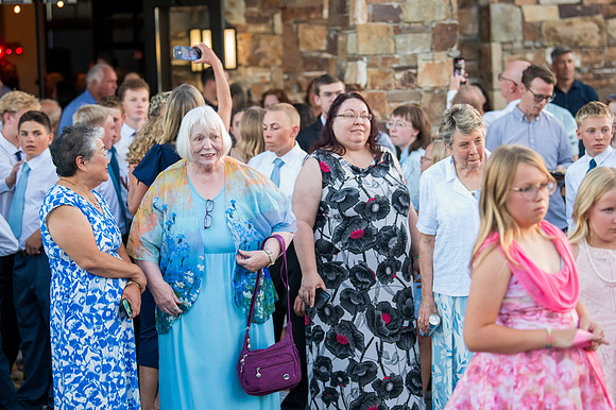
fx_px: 1881
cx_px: 308
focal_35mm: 110
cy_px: 205
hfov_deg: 18.6
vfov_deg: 12.4
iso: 4000
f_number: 2.8
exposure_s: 1/1250
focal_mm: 92
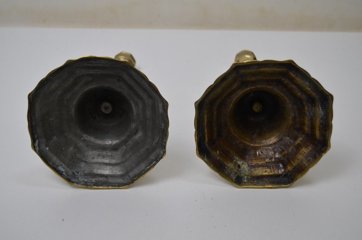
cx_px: 181
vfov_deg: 28.0
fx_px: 482
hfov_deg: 41.2
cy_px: 120
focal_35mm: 48
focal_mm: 32
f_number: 5
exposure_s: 1/100
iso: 400
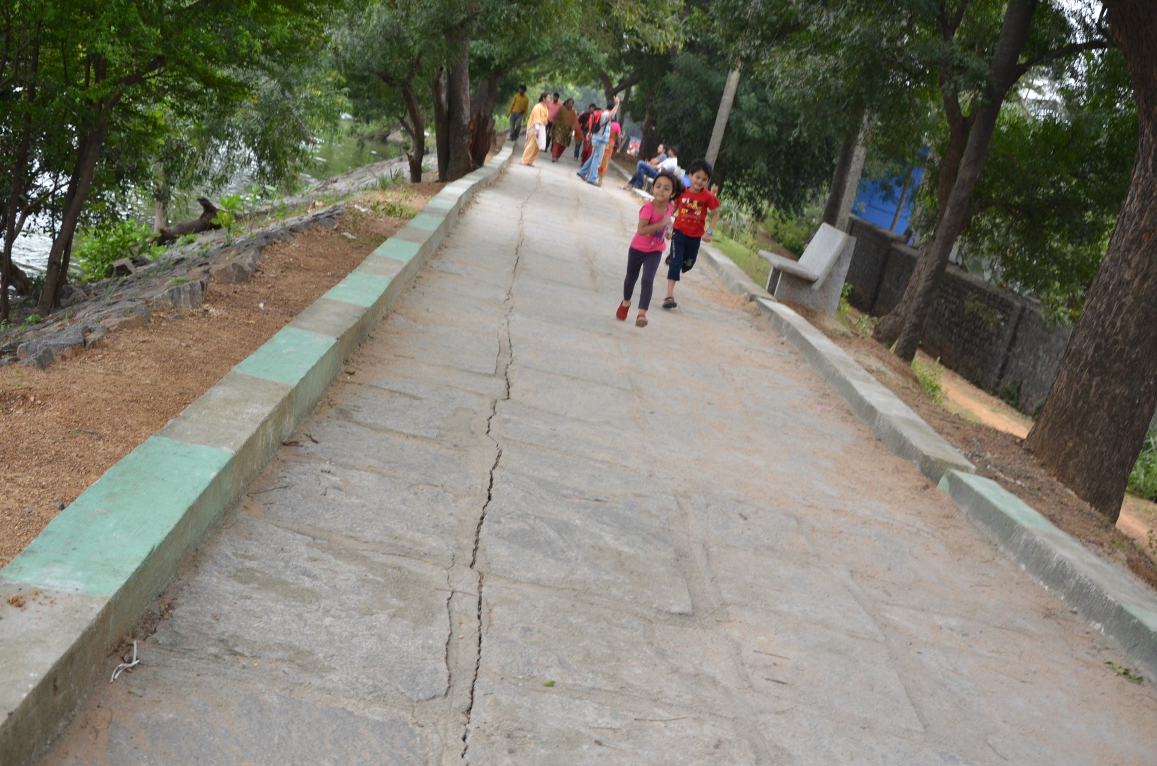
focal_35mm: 45
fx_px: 1443
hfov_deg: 43.7
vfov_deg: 29.7
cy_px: 383
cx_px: 578
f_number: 5.6
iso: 1000
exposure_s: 1/320
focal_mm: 30
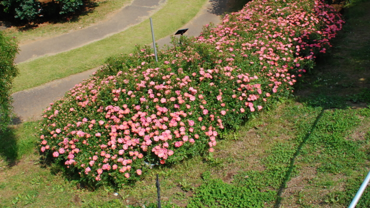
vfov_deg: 36.6
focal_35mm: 32
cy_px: 97
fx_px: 314
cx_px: 190
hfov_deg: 61.0
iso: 800
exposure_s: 1/640
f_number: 13
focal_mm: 18
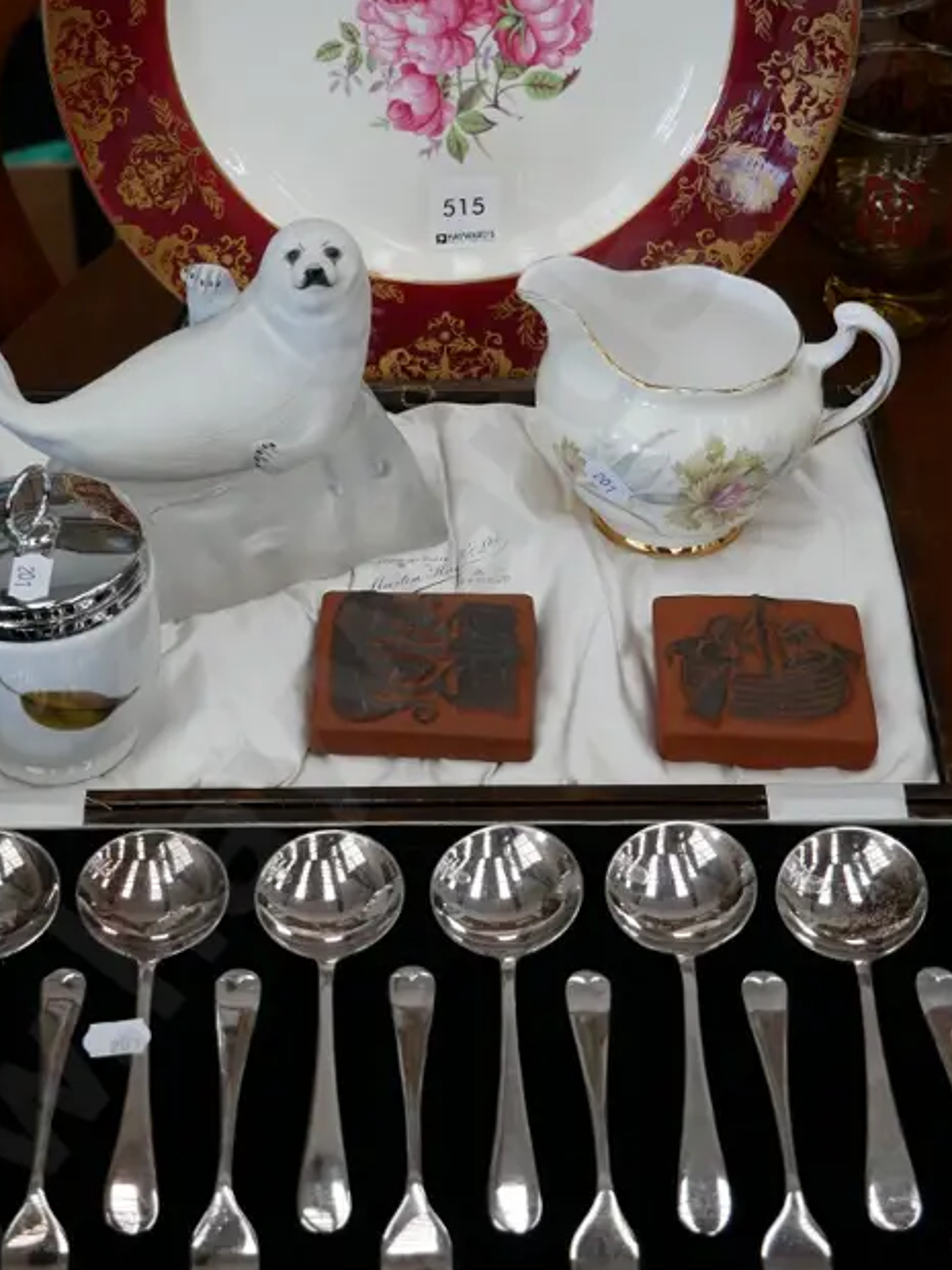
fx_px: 2787
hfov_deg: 19.4
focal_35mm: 76
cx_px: 409
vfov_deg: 25.7
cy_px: 606
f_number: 4.3
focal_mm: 23
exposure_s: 1/60
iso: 500
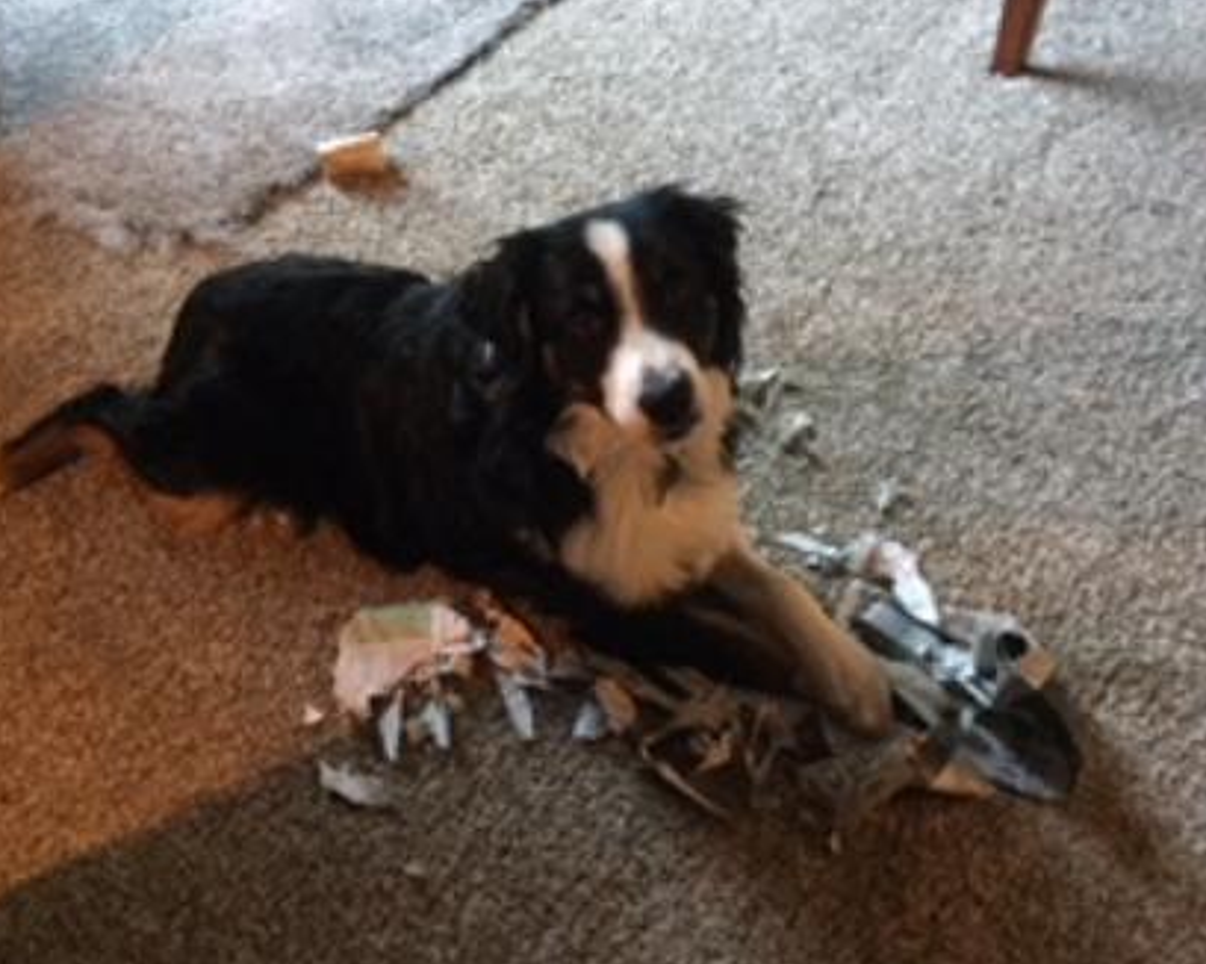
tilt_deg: -45.2
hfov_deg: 49.1
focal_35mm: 37
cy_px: 441
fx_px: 1320
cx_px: 578
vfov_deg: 40.1
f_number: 2.4
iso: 250
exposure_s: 1/15
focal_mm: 3.3
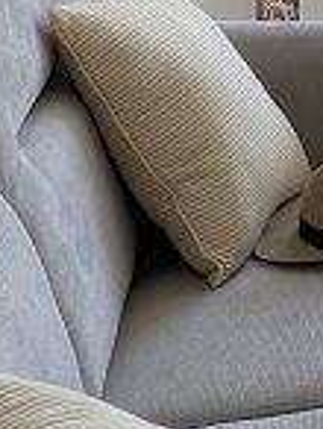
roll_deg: -0.2
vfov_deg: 13.3
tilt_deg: -7.5
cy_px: -153
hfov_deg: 10.3
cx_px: 379
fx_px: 1762
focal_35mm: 142
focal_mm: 4.25
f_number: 1.8
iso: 32
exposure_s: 1/510
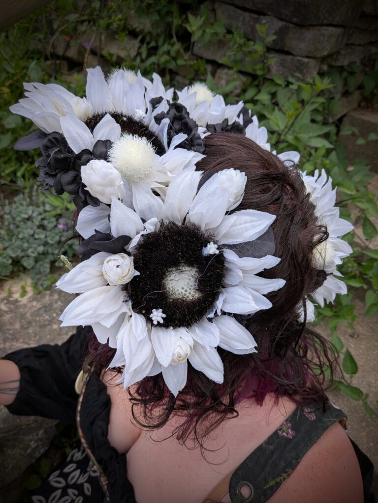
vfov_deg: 71.6
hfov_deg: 56.8
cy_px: 252
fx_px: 349
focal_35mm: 24
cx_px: 189
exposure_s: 1/1527
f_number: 1.7
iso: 35
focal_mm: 4.53
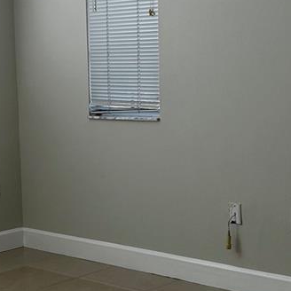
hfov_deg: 20.3
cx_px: 45
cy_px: 193
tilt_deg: -9.4
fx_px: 799
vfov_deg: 20.6
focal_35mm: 84
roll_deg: +2.4
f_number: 1.5
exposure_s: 1/188
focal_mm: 5.7
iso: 50
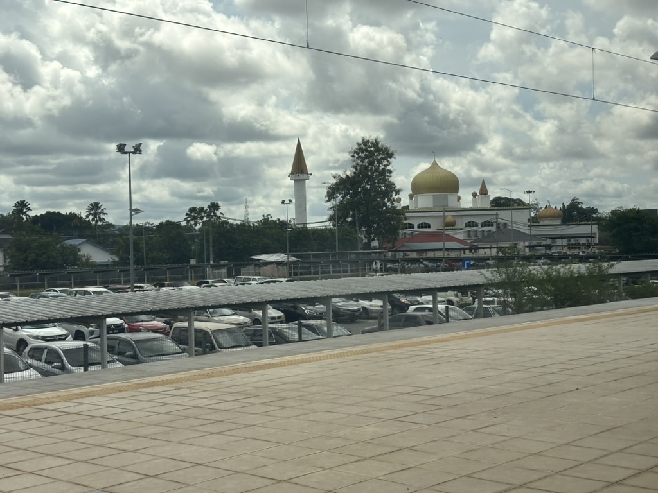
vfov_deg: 28.0
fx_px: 988
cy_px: 246
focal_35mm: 52
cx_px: 329
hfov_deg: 36.8
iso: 32
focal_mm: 5.96
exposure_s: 1/2105
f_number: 1.6
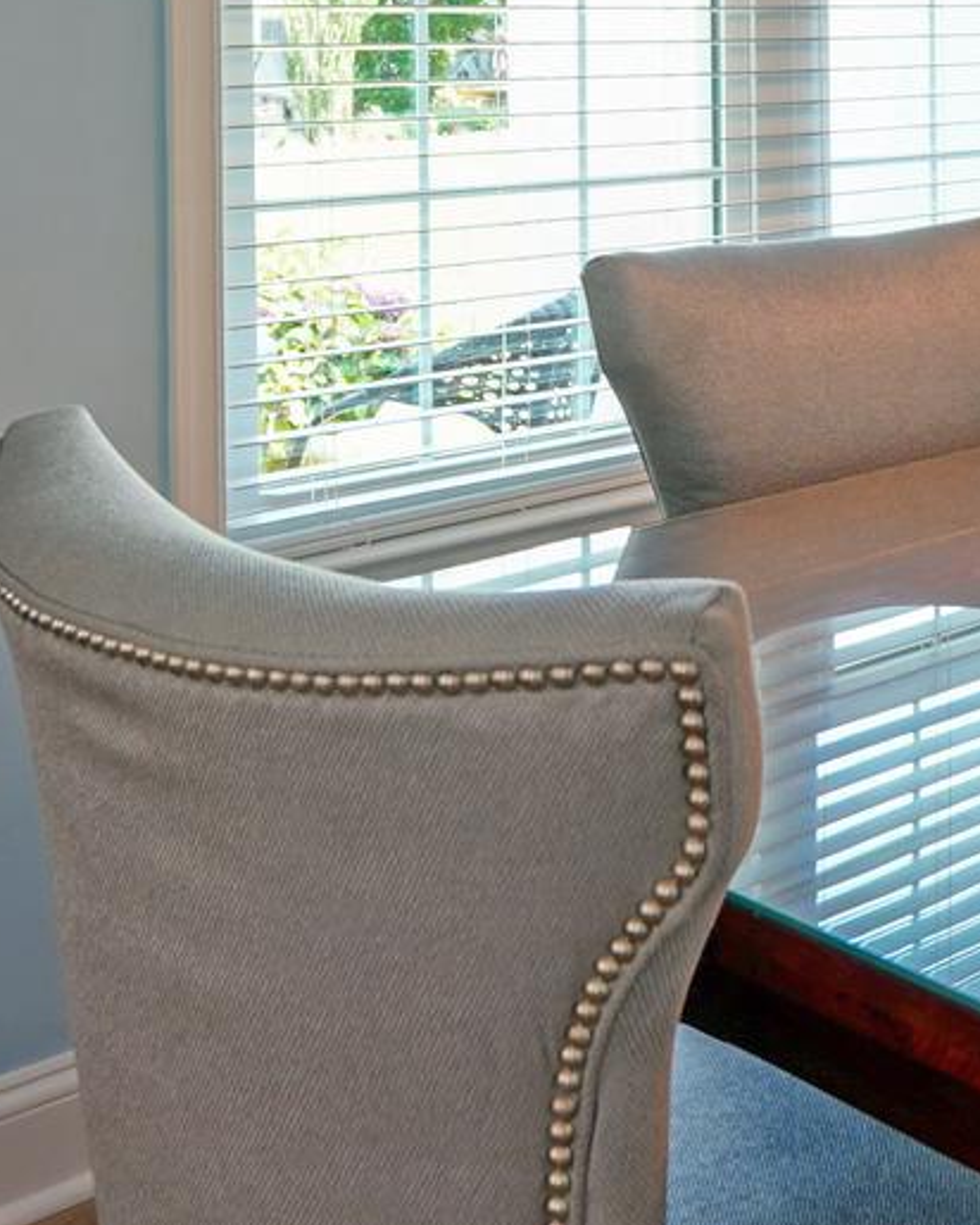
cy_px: 31
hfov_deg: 26.7
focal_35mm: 56
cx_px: 761
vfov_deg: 31.3
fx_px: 2030
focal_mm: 10
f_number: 2.8
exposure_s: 1/30
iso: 160
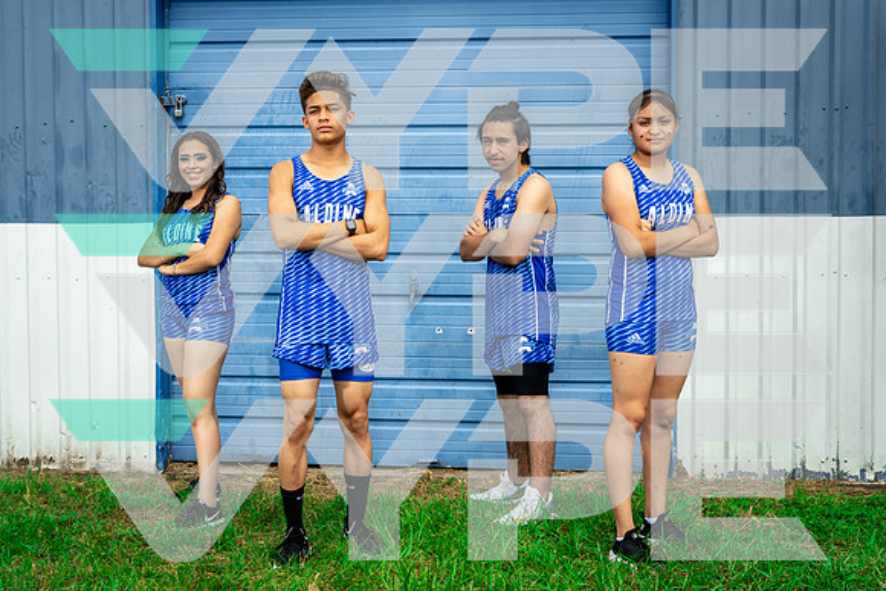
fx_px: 1202
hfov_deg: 40.5
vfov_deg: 27.6
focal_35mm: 49
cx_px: 443
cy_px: 296
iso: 100
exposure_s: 1/125
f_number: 8
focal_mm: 47
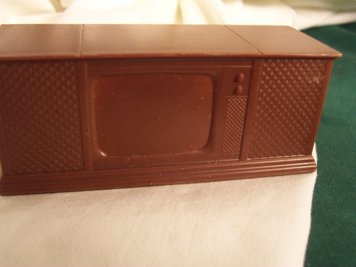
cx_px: 178
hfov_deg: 50.1
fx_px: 381
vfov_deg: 38.7
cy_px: 134
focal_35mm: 37
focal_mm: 5.6
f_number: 2.8
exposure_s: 1/45
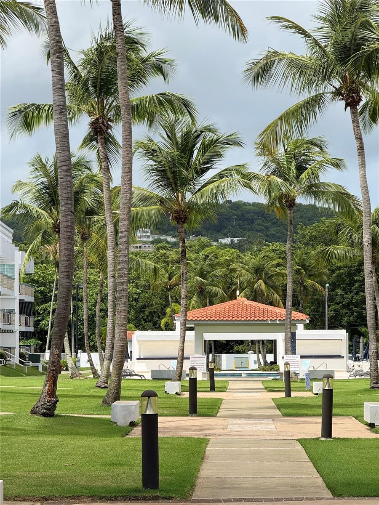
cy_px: 252
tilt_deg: +3.9
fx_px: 1752
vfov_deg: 16.4
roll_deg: -1.3
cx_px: 190
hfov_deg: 12.3
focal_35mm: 120
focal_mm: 15.66
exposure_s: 1/1866
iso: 50
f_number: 2.8
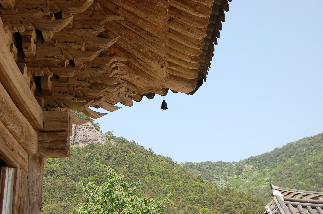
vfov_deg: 23.7
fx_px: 511
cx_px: 162
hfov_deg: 35.1
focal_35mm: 57
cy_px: 107
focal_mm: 38
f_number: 10
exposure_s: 1/250
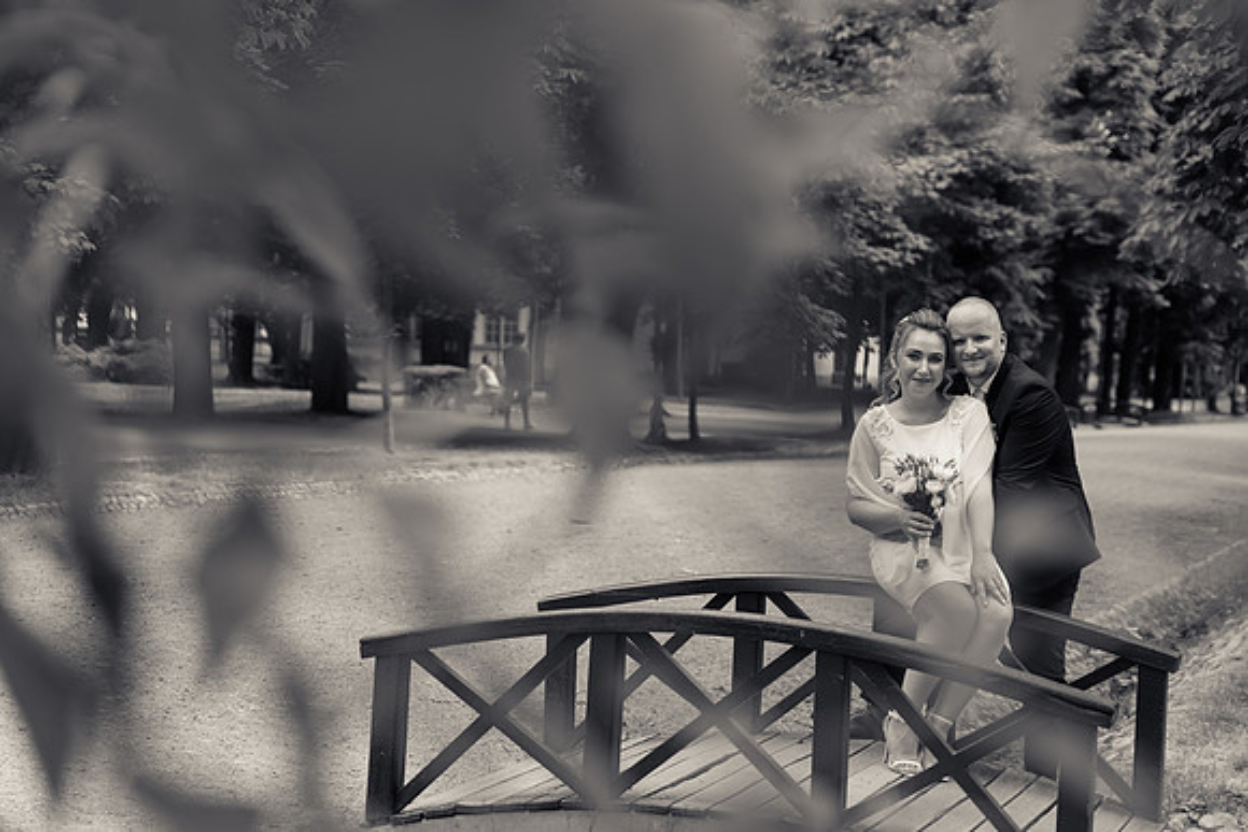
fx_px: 2427
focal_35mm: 70
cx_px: 624
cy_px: 416
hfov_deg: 28.8
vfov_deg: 19.5
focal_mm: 70
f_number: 2.8
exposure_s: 1/800
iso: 160
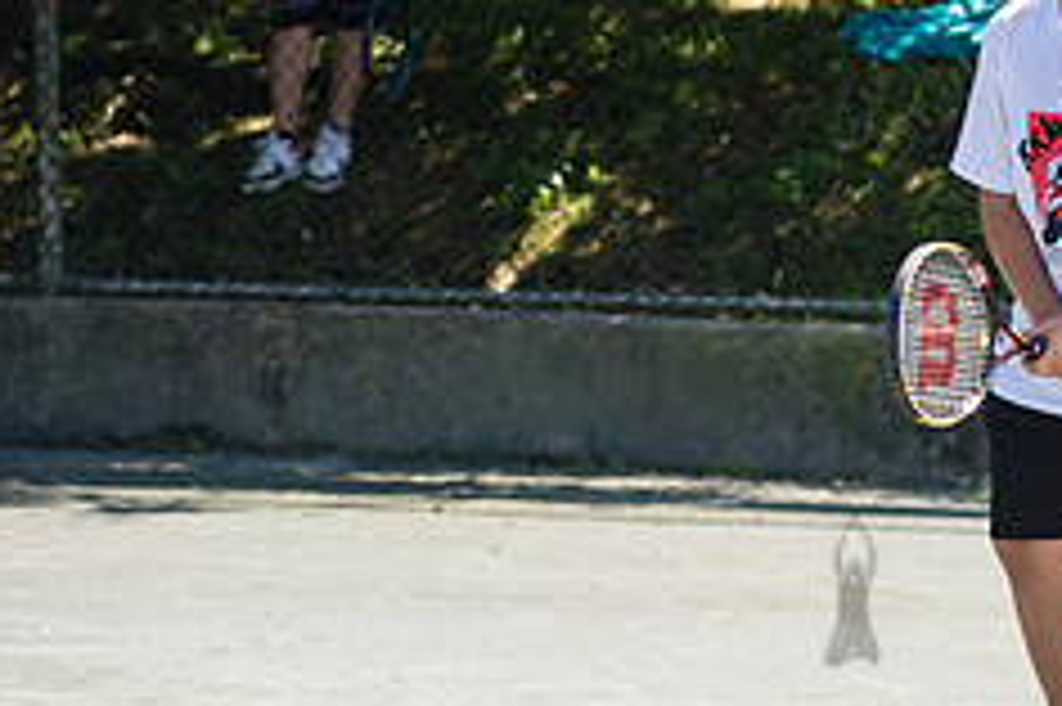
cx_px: 946
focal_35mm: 251
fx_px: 7399
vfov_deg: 5.5
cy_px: 157
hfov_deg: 8.2
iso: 125
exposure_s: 1/500
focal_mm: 92
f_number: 4.5
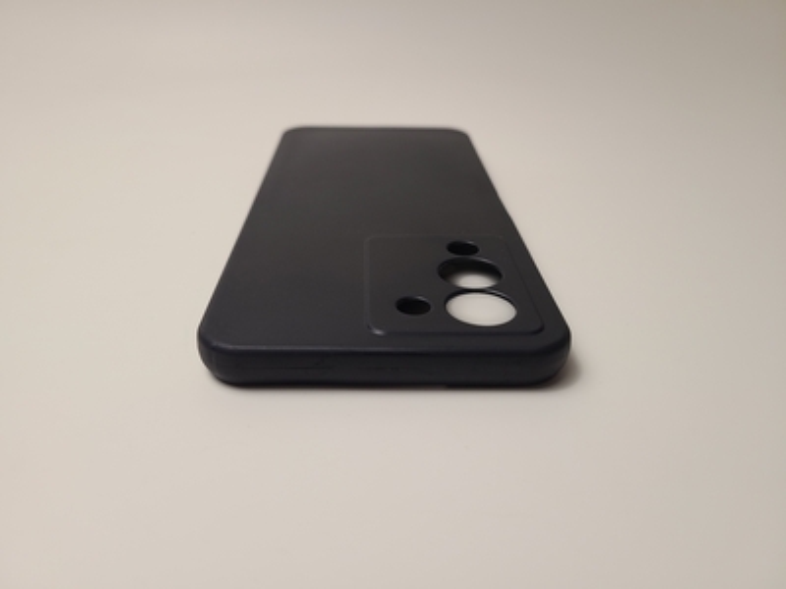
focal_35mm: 26
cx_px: 393
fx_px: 590
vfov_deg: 53.1
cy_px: 294
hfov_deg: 67.3
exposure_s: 1/100
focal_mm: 5.4
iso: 80
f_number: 1.8
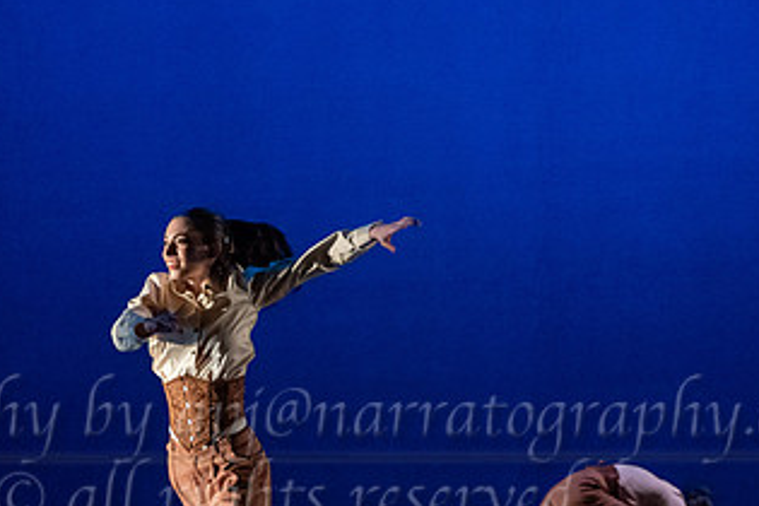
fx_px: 2698
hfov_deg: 15.9
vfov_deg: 10.6
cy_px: 468
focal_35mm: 128
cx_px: 161
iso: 4000
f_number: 3.5
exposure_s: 1/400
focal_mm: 61
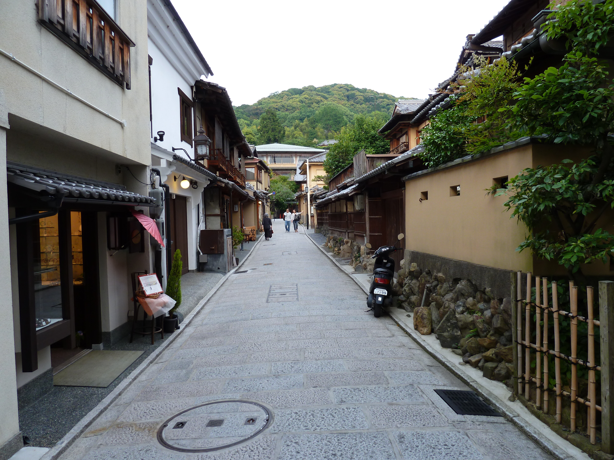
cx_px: 307
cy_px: 230
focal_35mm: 25
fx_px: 443
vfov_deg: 54.9
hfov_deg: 69.4
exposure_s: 1/40
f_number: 3.3
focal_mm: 4.1
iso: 80
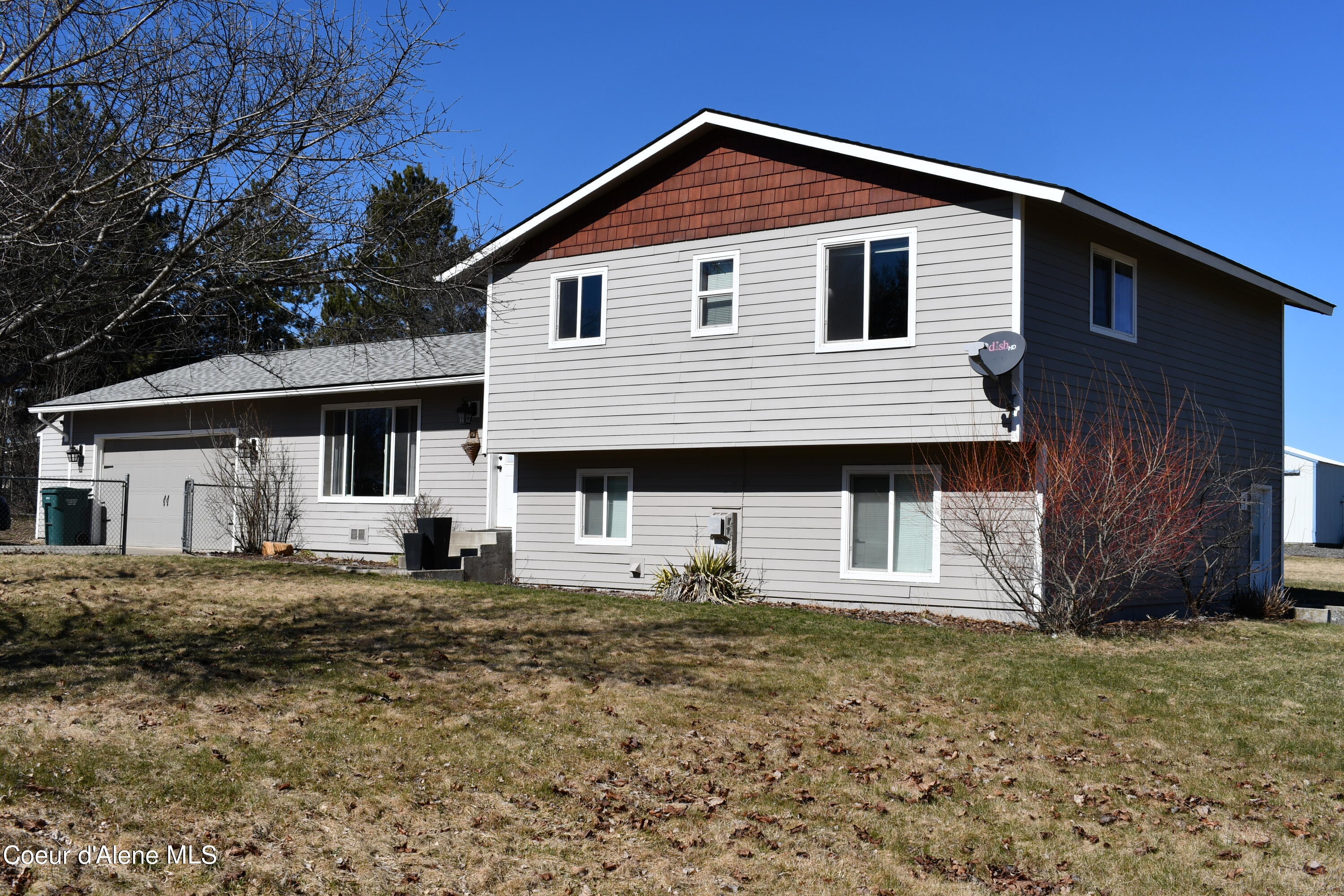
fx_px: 1493
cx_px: 672
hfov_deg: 48.5
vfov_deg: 33.4
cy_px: 448
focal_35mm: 40
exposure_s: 1/400
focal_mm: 27
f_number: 10
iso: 100
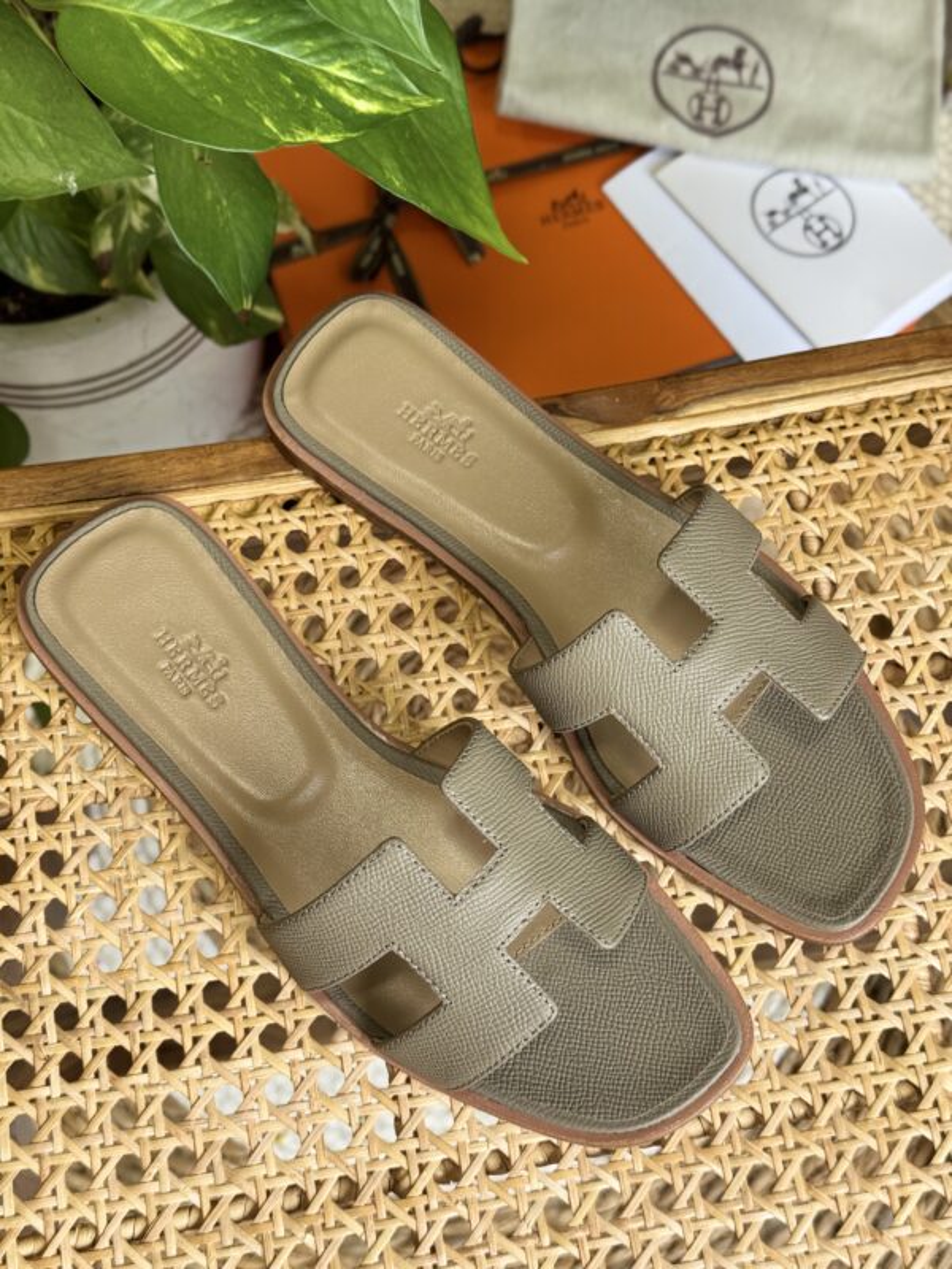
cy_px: 634
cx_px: 476
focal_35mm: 48
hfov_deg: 30.3
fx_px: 1760
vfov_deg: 39.7
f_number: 1.78
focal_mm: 6.76
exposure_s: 1/121
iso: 100
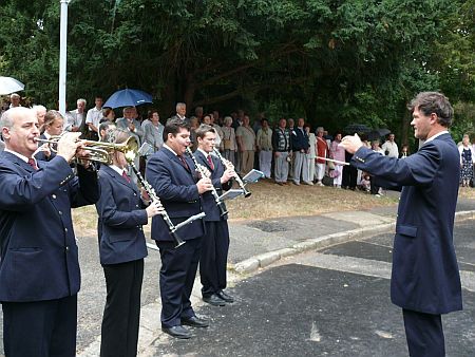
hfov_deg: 52.6
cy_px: 178
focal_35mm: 35
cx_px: 238
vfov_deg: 40.7
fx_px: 481
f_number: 2.8
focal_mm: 7.4
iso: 100
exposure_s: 1/80
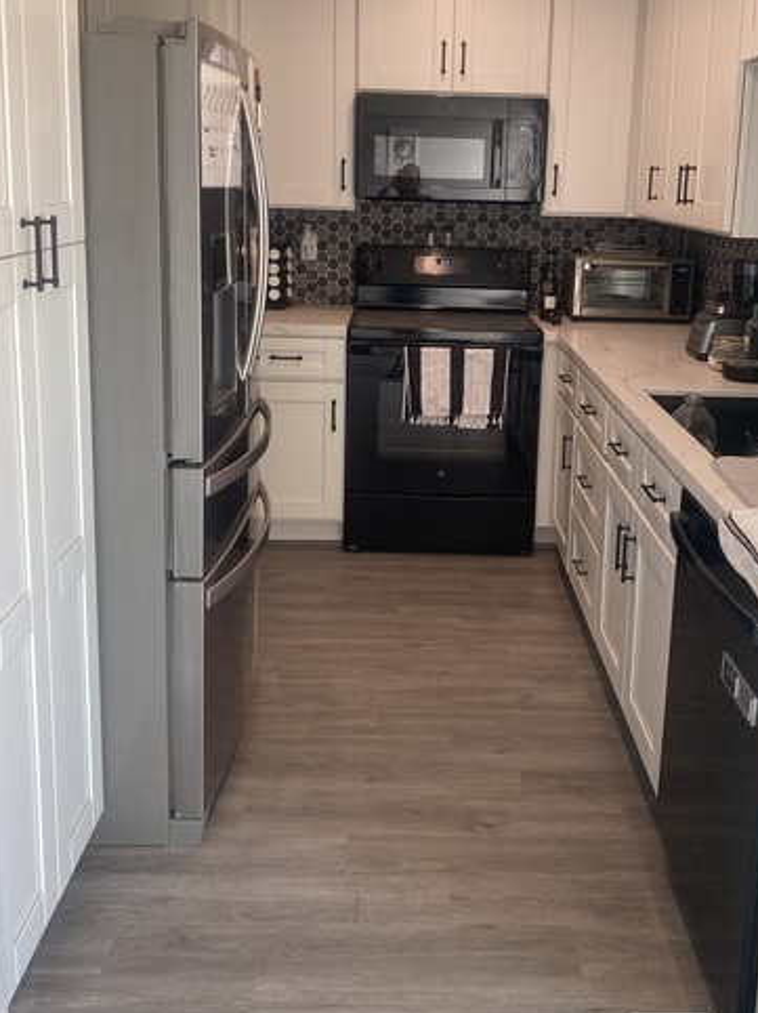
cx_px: 441
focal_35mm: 36
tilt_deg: -10.8
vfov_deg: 51.0
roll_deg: -1.8
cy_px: 396
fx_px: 1052
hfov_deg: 39.5
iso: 80
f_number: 1.8
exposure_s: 1/120
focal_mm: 4.25
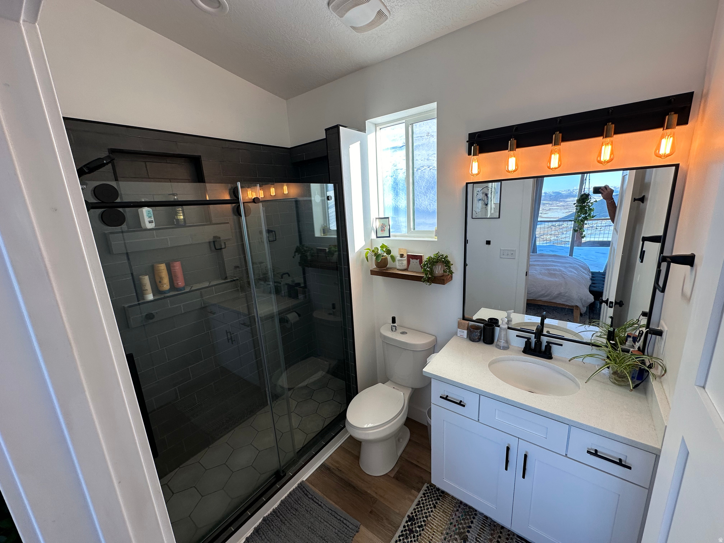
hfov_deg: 102.1
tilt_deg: -11.8
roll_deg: +3.0
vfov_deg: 85.7
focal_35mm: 14
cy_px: 272
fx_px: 293
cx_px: 362
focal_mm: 2.22
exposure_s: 1/120
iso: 50
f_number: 2.2
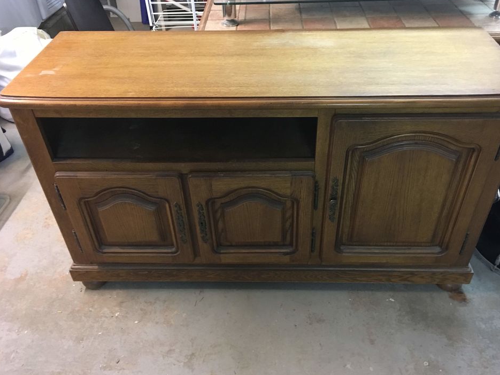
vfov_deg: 45.5
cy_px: 185
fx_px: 448
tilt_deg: -36.9
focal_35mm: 31
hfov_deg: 58.3
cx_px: 263
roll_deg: +2.3
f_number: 2.2
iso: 400
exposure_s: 1/17
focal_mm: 4.15
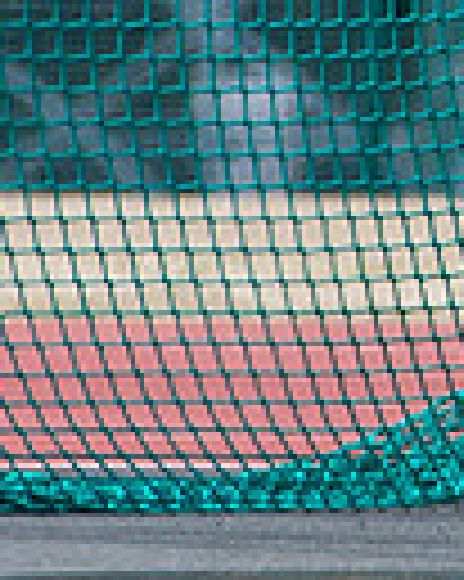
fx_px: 49668
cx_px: 1071
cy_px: -74
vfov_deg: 0.7
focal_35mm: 2890
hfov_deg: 0.5
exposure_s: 1/800
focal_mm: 500
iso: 200
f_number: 5.6
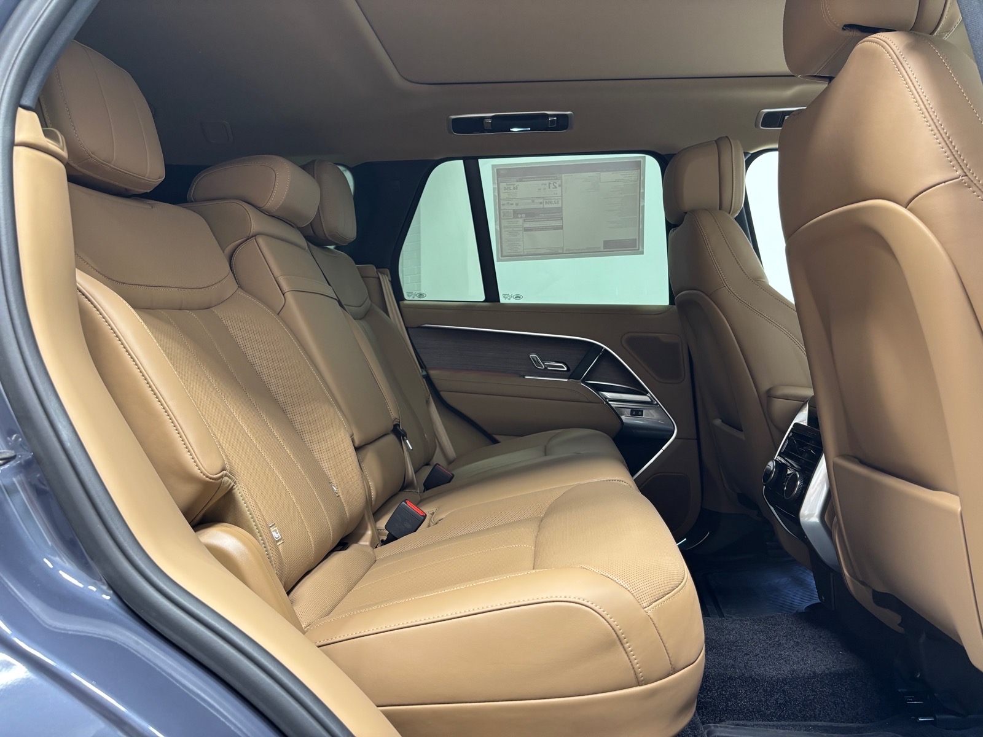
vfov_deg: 53.1
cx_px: 492
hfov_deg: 67.3
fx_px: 738
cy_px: 368
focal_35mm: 26
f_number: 1.6
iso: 125
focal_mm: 5.96
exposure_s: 1/60
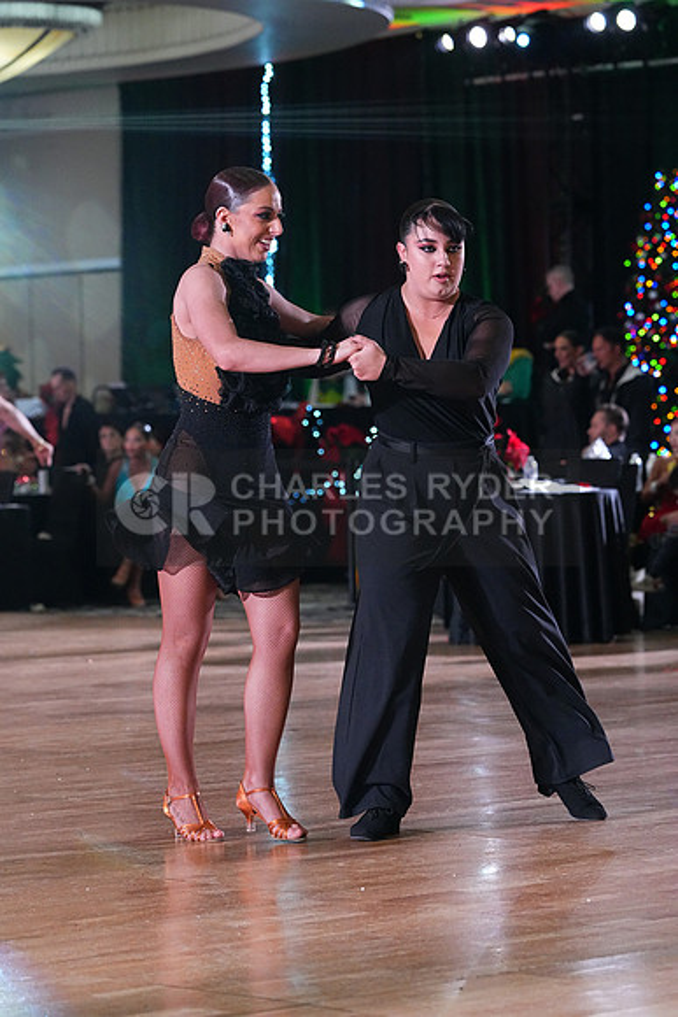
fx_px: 3557
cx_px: 339
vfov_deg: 16.3
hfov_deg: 10.9
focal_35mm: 126
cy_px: 508
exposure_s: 1/400
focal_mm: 126
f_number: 5
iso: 8000
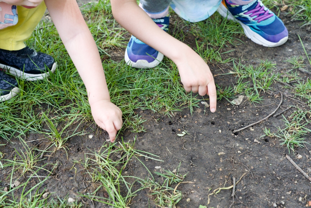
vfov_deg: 25.1
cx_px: 156
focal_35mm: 54
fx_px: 467
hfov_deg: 36.9
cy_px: 104
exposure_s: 1/500
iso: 3200
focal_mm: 54
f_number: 7.1
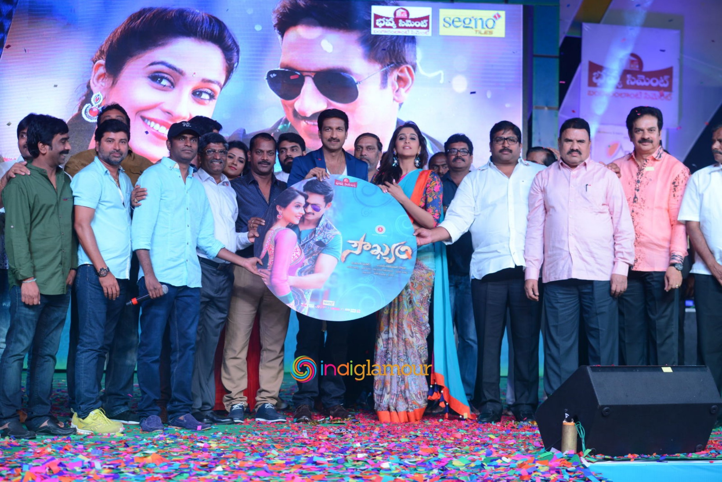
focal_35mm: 70
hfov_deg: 28.8
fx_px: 1404
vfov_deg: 19.5
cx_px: 361
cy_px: 241
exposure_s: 1/160
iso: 800
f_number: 7.1
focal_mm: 70
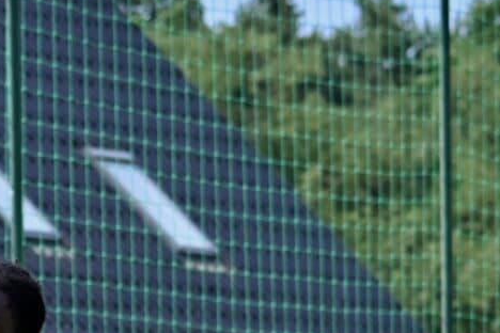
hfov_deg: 5.8
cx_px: -475
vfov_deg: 3.9
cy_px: 544
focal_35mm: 350
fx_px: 4861
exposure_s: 1/1600
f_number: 4.5
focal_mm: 80
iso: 200
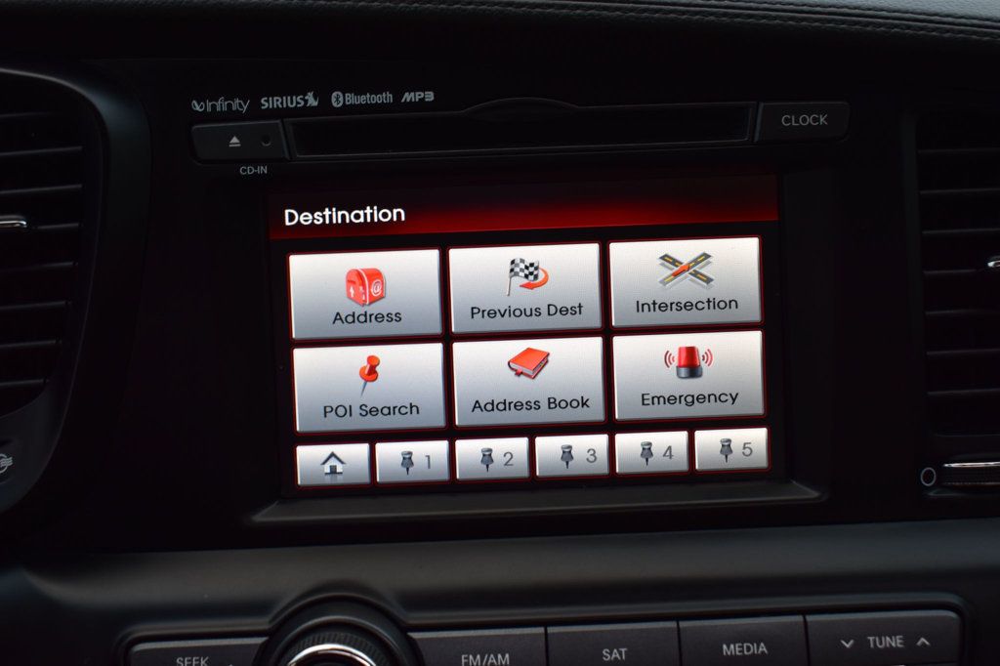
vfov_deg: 30.8
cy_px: 333
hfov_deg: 45.0
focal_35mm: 44
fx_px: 1208
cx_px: 500
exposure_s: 1/40
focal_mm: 29
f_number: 7.1
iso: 400
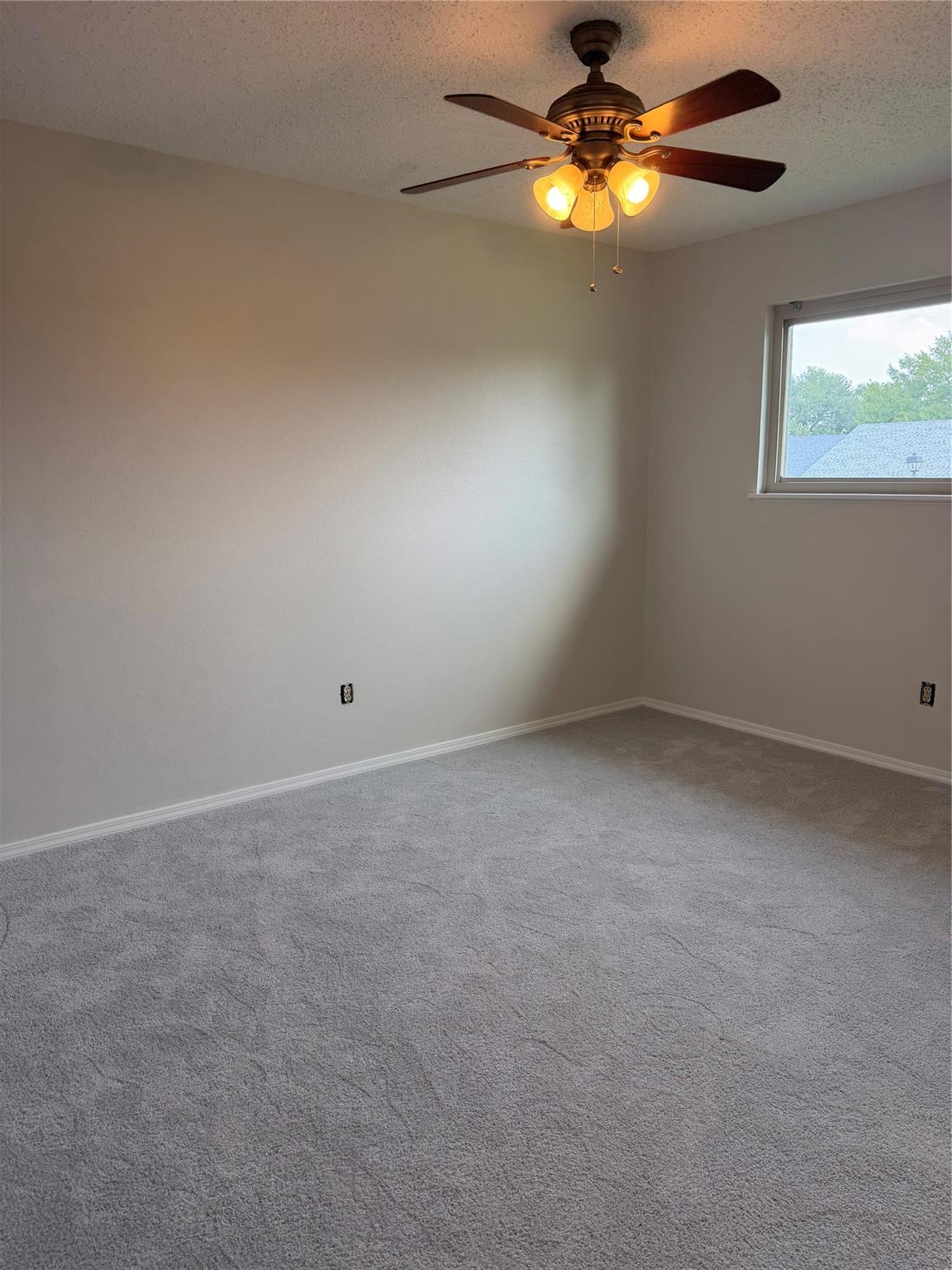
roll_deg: -0.1
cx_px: 476
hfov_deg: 56.8
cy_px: 635
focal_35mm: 24
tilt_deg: -10.0
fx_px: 880
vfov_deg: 71.6
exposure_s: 1/171
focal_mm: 6.76
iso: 80
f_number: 1.78
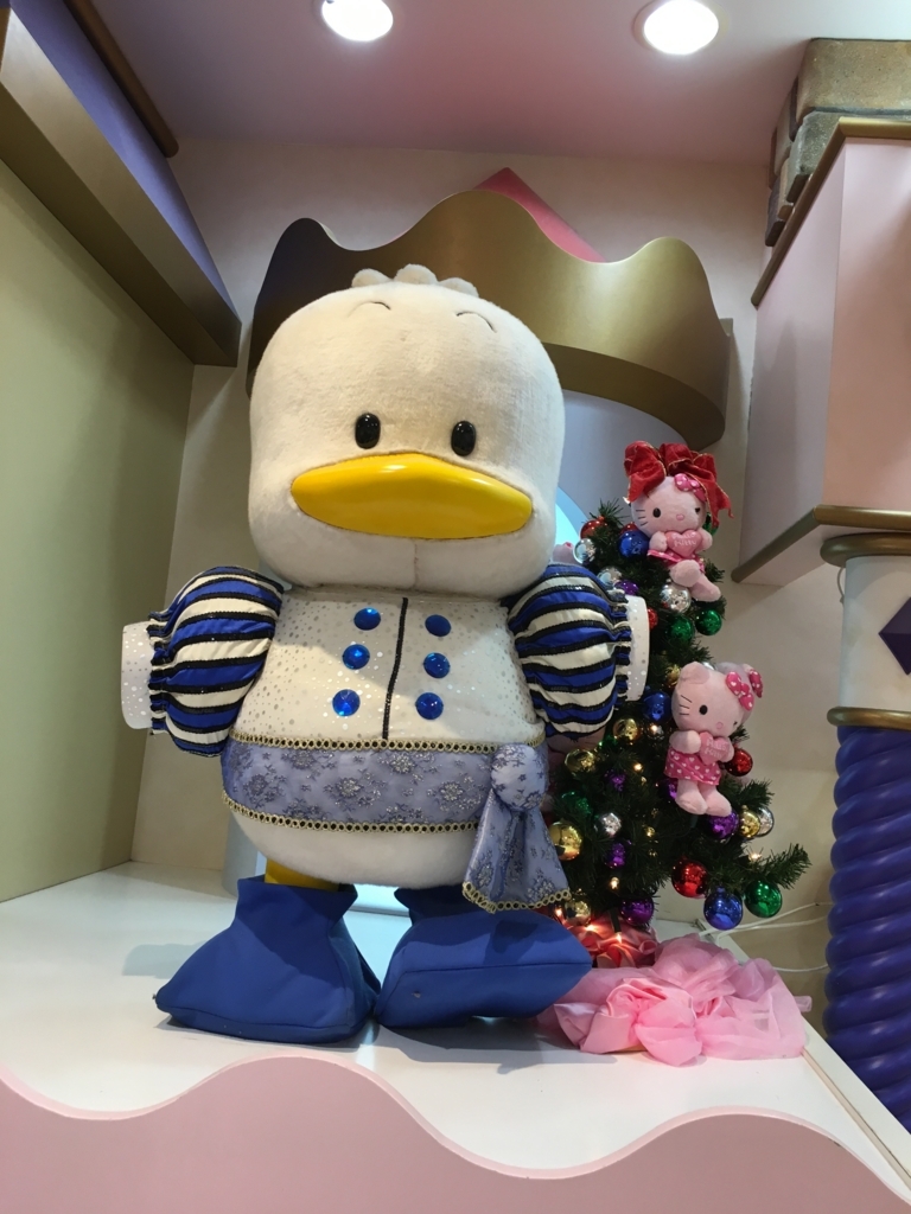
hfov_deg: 48.2
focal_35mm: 29
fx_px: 1018
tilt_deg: +7.8
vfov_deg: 61.7
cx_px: 456
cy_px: 607
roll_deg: -6.6
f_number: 2.2
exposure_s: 1/30
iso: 25
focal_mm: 4.15
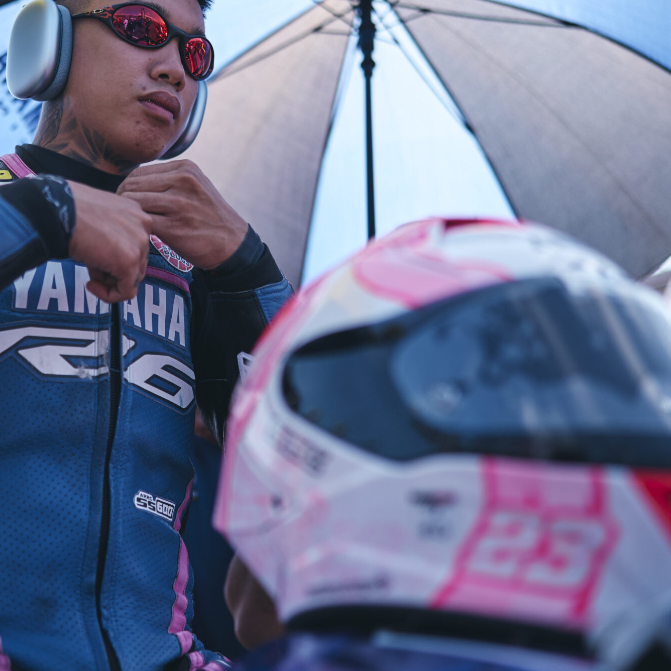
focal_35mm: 57
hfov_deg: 29.6
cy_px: 255
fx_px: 1250
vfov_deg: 29.9
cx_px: 171
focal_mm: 35
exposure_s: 1/4000
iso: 100
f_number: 1.6
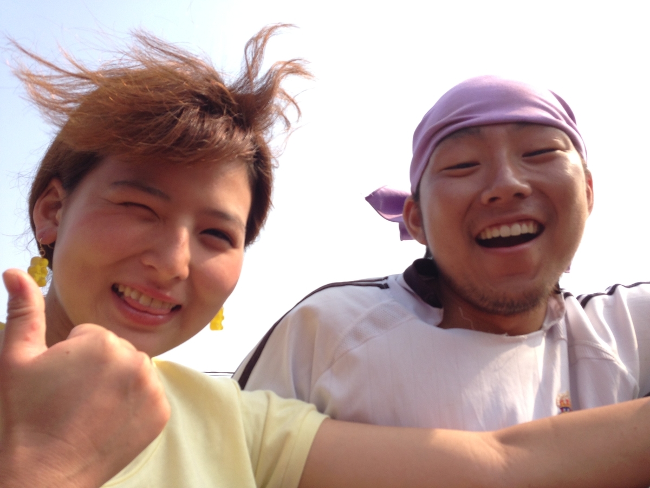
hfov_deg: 55.4
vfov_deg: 42.9
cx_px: 325
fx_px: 620
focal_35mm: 33
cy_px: 244
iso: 50
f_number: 2.4
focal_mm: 4.12
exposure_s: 1/874
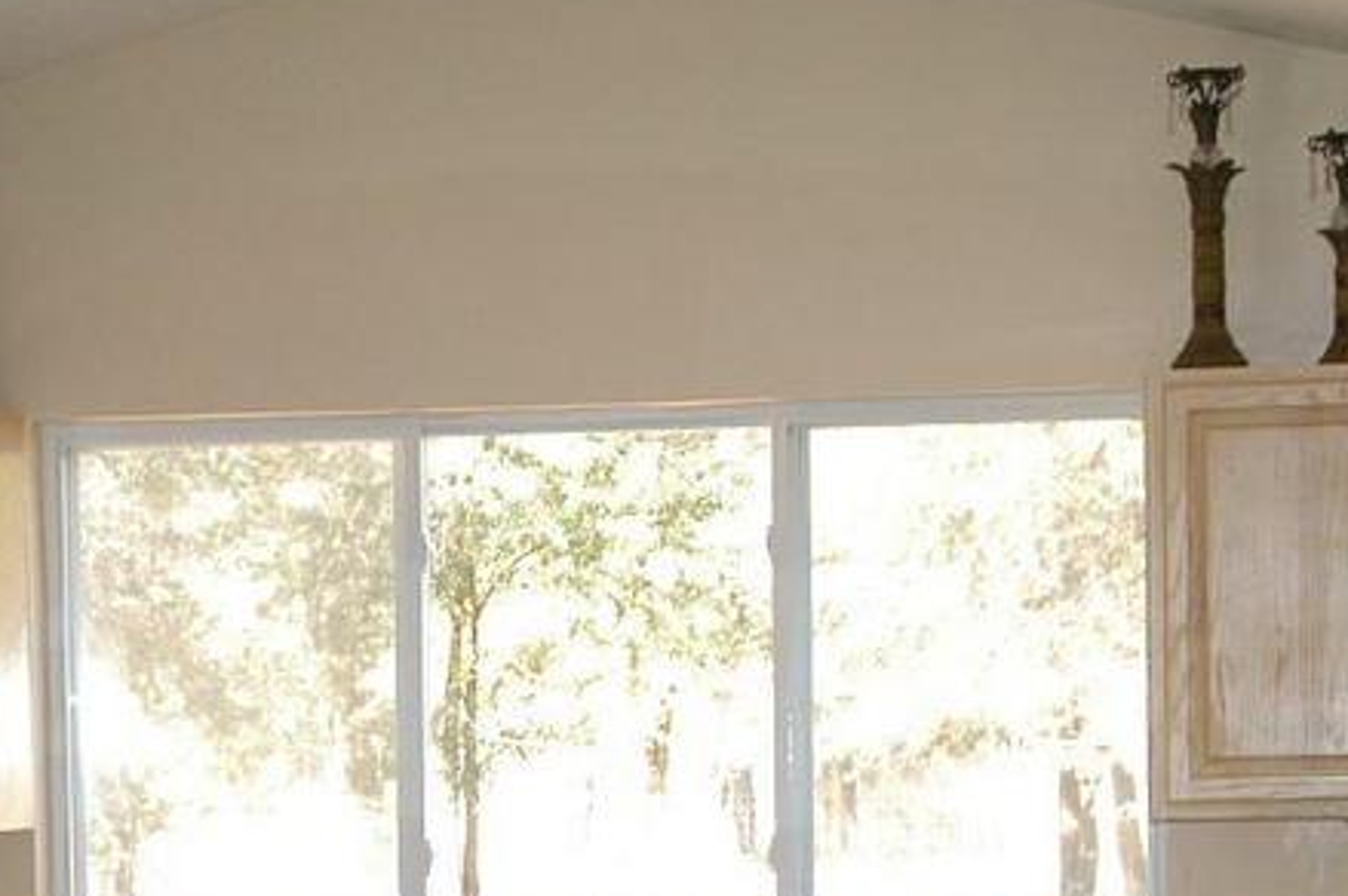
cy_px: 1118
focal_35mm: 135
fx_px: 5068
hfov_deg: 15.1
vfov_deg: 9.9
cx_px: 464
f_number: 4.5
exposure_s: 1/80
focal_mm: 31
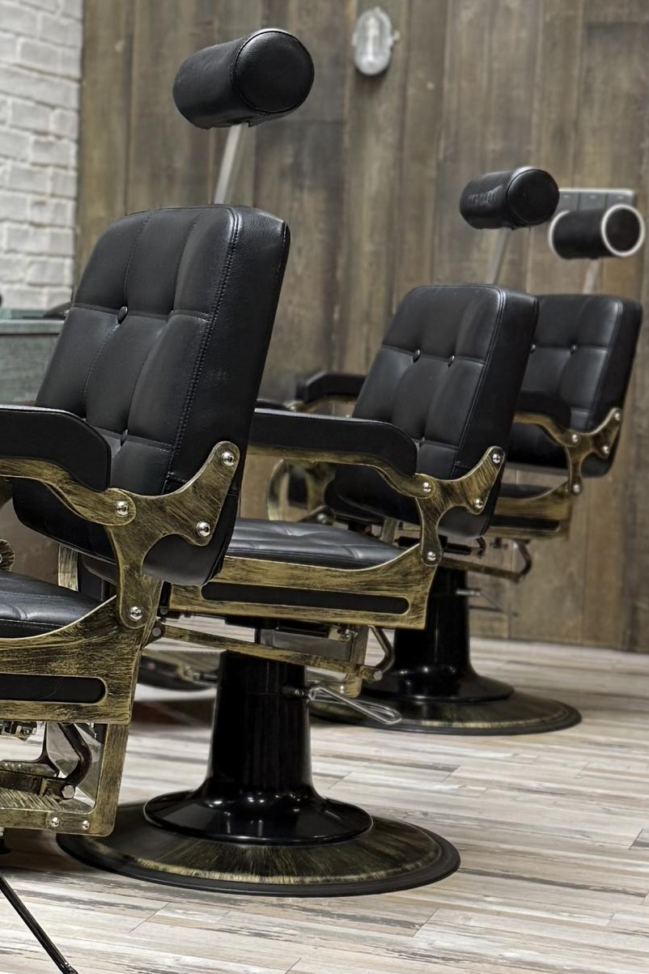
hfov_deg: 15.9
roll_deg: -2.4
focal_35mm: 85
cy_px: 497
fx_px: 2298
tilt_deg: -5.5
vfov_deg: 23.9
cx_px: 77
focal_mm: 6.76
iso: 125
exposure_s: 1/100
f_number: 1.78
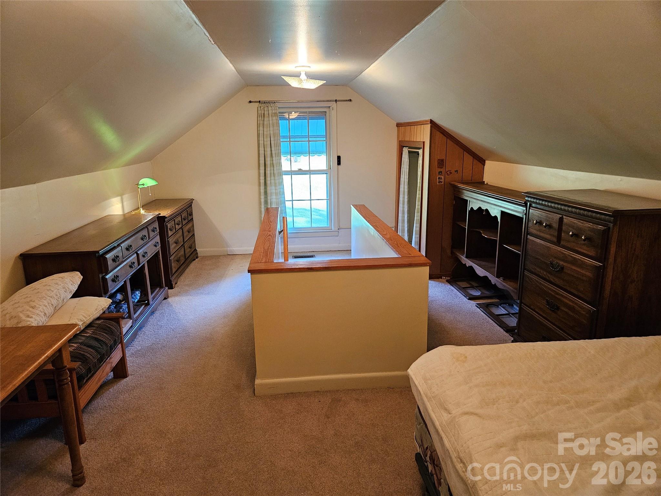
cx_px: 330
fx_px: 439
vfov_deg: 58.9
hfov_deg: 73.9
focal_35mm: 23
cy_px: 248
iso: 640
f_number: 1.8
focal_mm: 5.4
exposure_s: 1/120
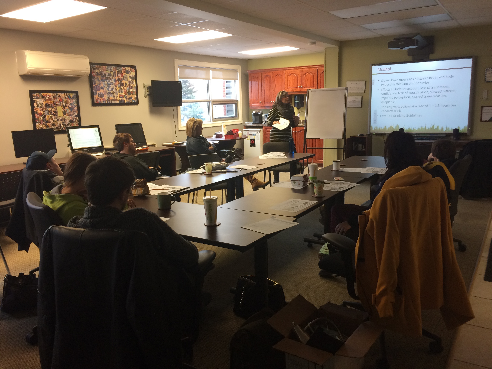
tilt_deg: -11.5
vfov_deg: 48.2
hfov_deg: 61.7
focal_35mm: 29
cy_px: 184
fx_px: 412
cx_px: 246
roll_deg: +2.3
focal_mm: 4.15
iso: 100
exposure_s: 1/30
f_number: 2.2
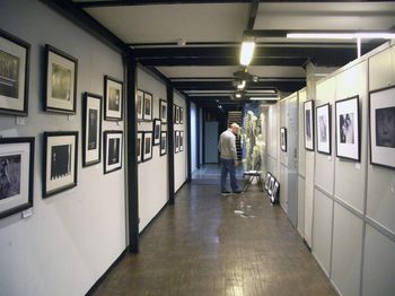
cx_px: 198
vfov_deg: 40.7
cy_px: 148
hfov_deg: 52.7
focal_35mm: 35
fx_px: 399
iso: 320
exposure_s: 1/20
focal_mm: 5.8
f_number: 2.6
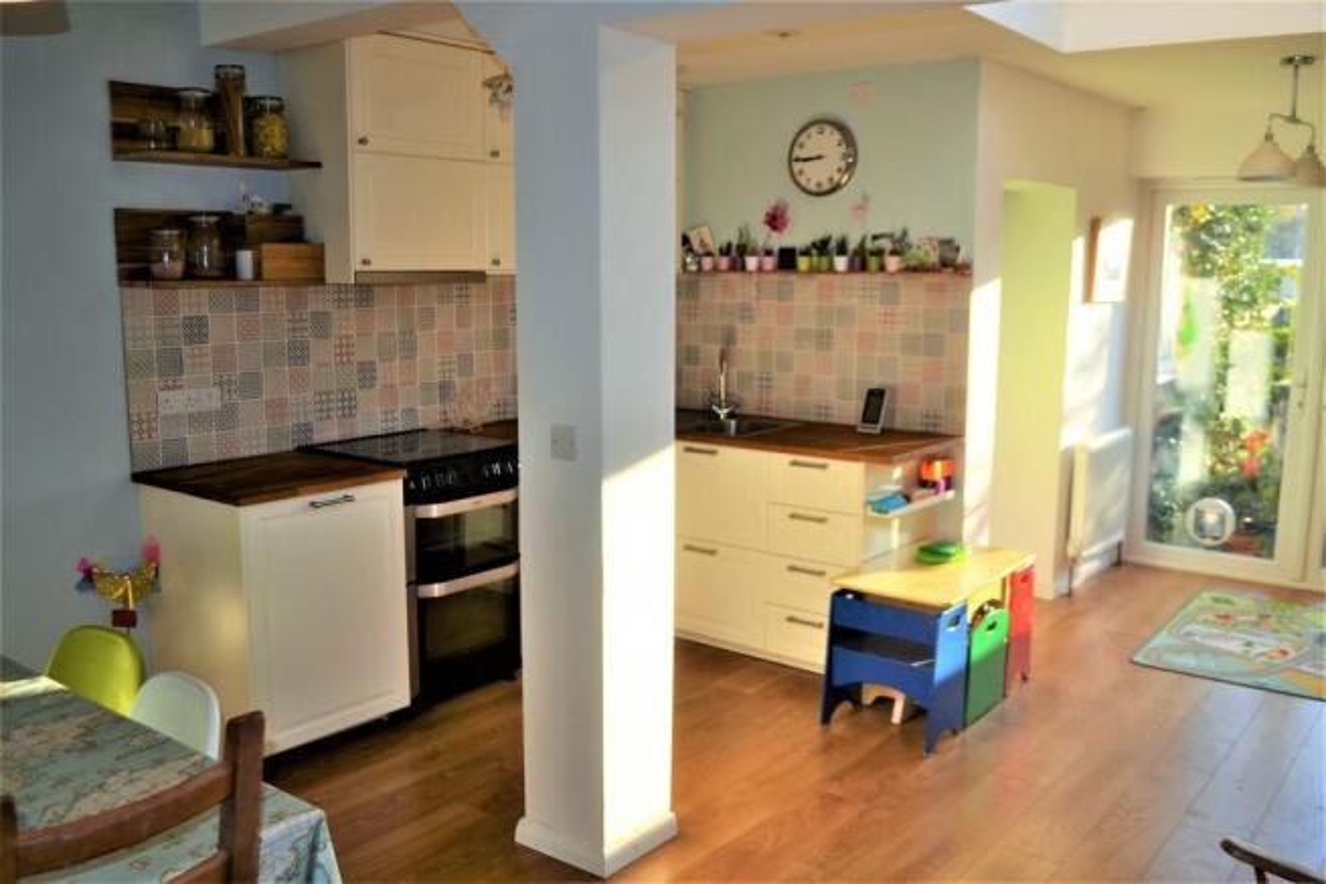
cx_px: 663
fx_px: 1105
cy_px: 442
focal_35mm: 30
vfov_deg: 43.6
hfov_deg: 61.9
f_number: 4
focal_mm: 20
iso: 100
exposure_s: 1/125
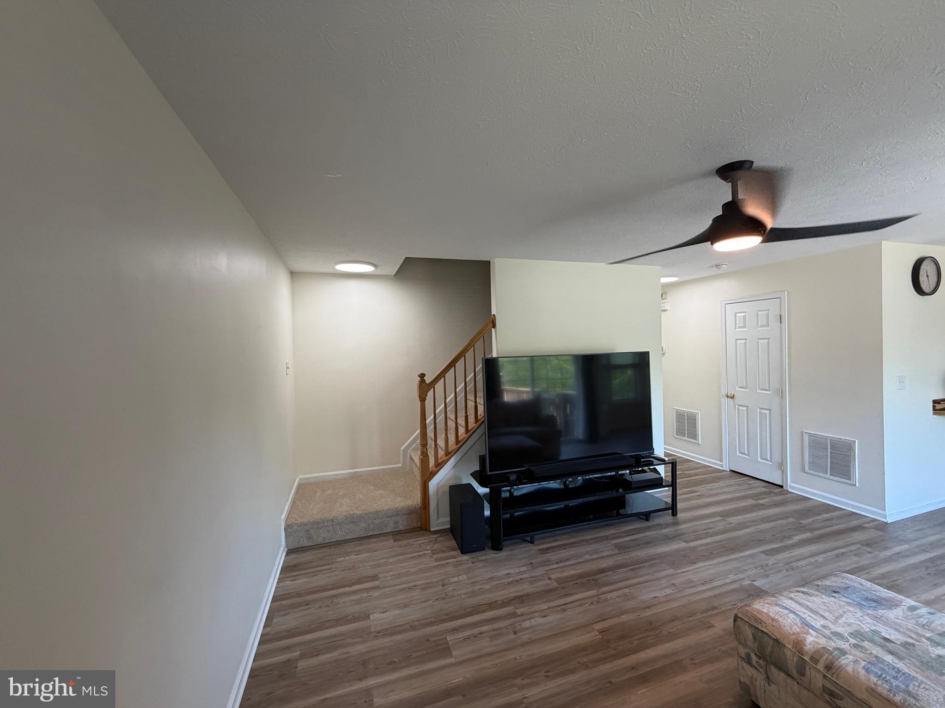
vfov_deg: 85.7
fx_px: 382
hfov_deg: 102.1
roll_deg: +1.5
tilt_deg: -1.8
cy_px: 354
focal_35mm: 14
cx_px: 472
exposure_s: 1/120
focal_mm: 2.22
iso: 200
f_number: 2.2
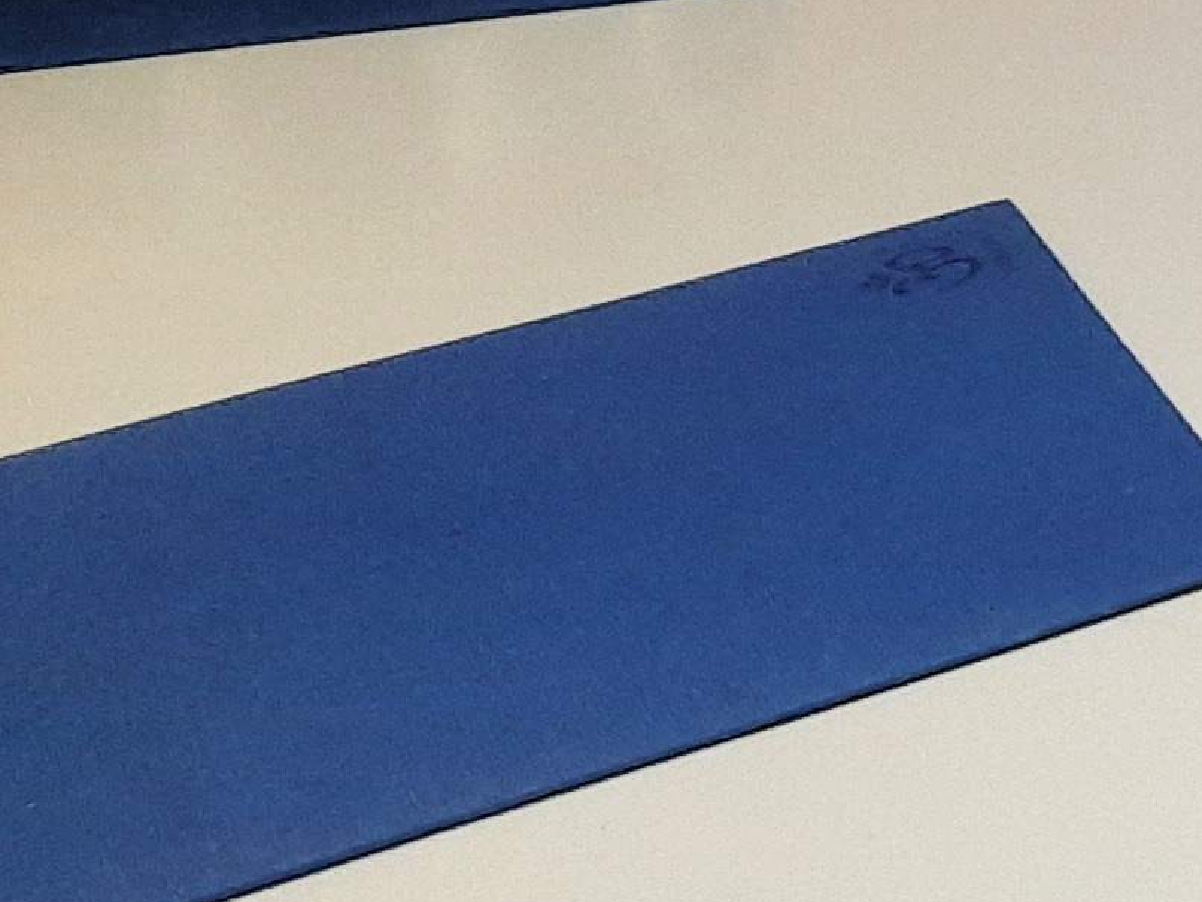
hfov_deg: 12.3
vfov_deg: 10.9
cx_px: 2959
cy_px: -872
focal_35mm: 124
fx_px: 4307
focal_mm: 4.6
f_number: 2
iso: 200
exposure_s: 1/50
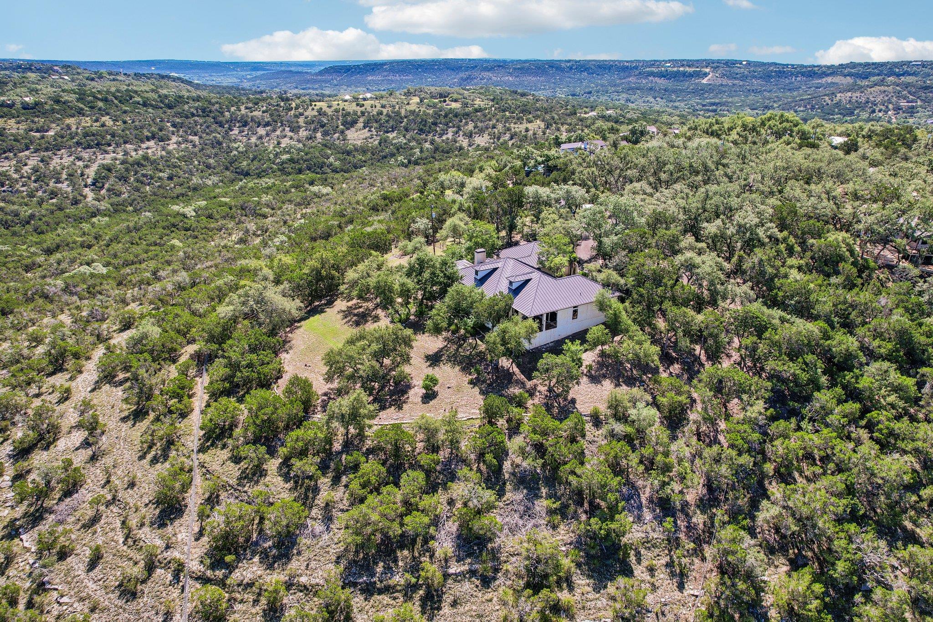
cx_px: 466
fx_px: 570
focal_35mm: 22
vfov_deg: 57.2
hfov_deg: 78.6
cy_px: 311
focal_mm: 8.4
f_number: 2.8
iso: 100
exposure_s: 1/1000
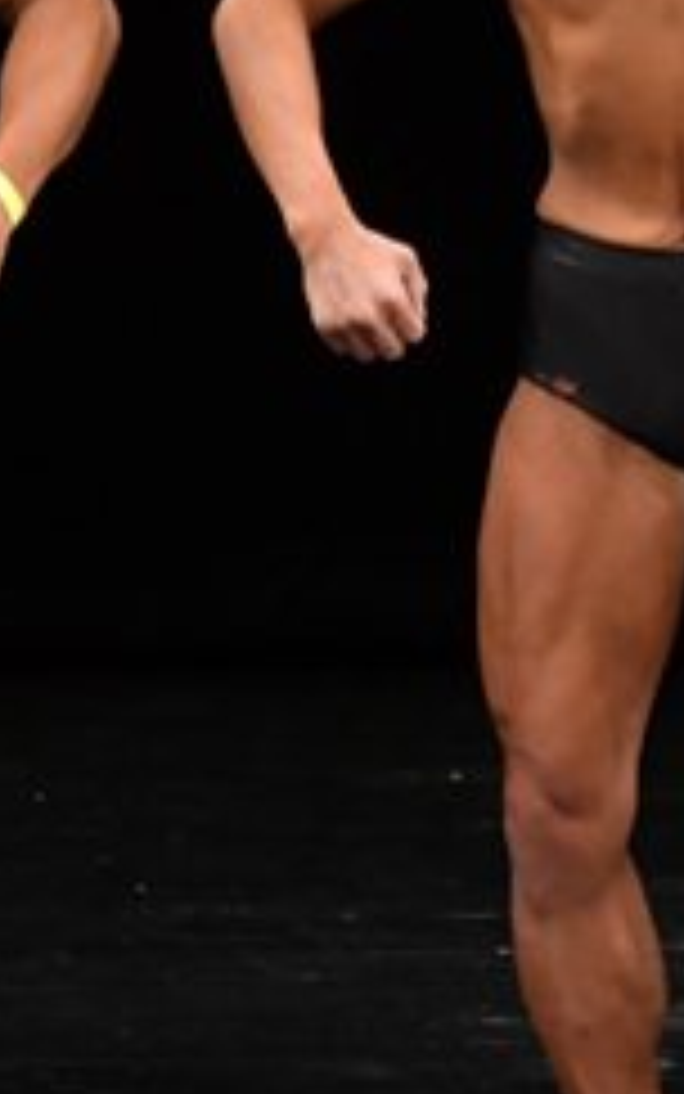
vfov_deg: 2.3
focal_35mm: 927
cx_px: 641
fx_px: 27632
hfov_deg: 1.4
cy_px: 419
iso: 2500
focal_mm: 190
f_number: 5.6
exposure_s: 1/400
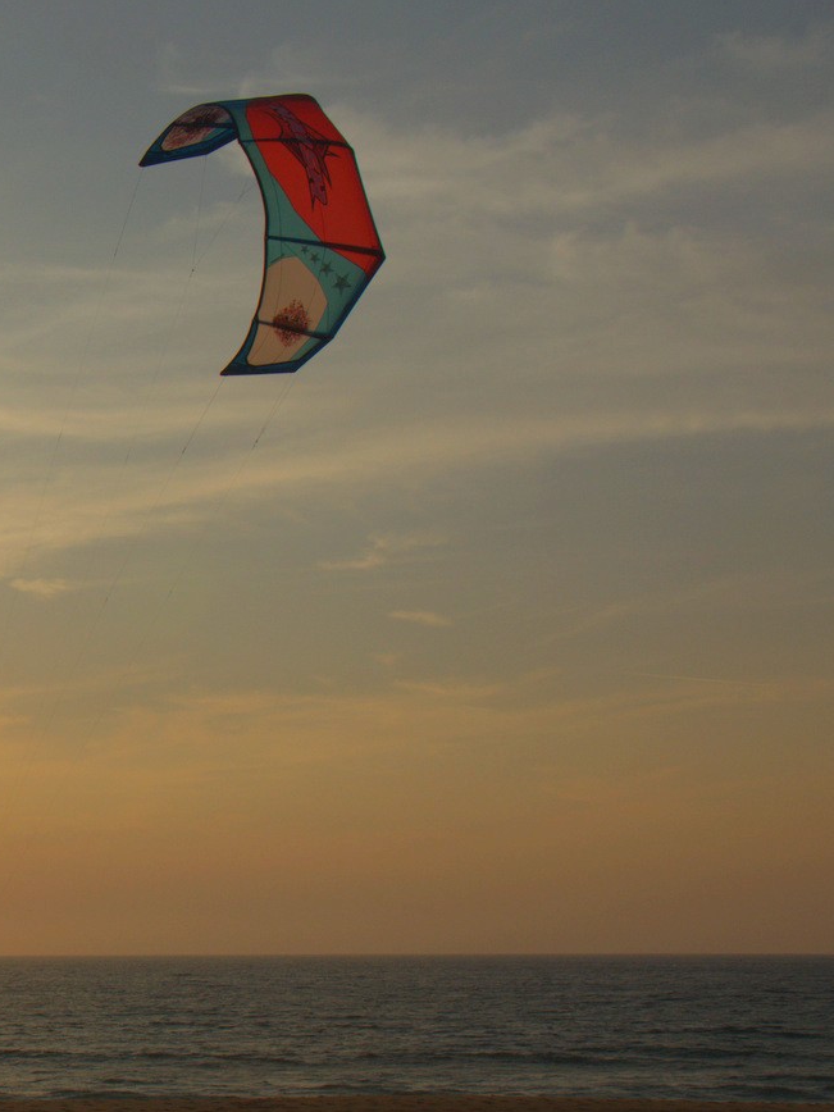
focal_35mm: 69
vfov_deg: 28.1
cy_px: 677
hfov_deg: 20.3
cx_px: -99
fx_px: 2217
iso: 100
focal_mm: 26
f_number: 13
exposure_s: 1/640
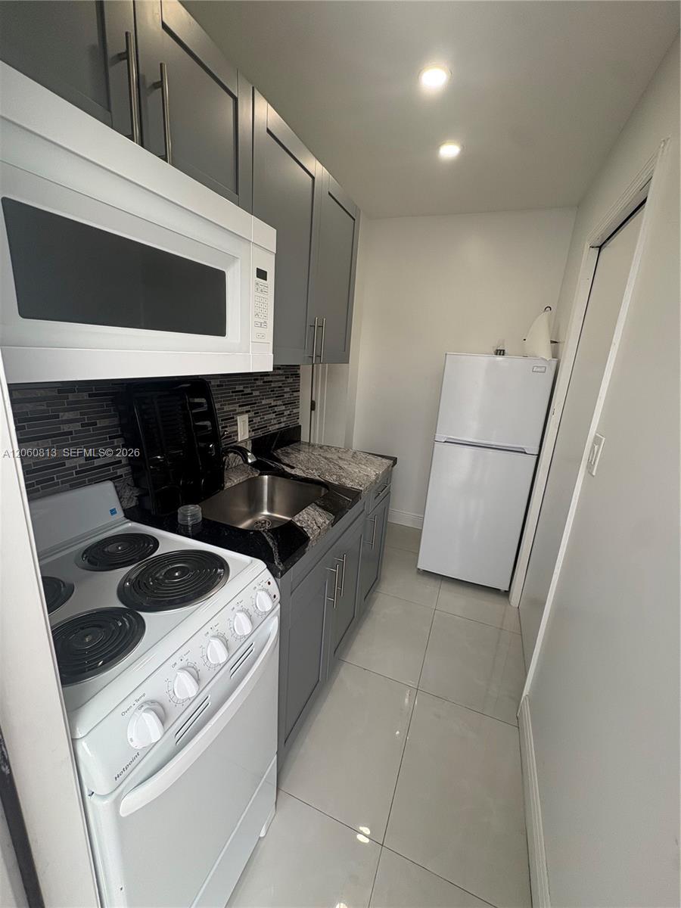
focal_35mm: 14
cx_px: 340
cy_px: 454
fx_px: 367
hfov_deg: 85.7
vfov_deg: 102.1
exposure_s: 1/120
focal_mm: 2.22
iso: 64
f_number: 2.2
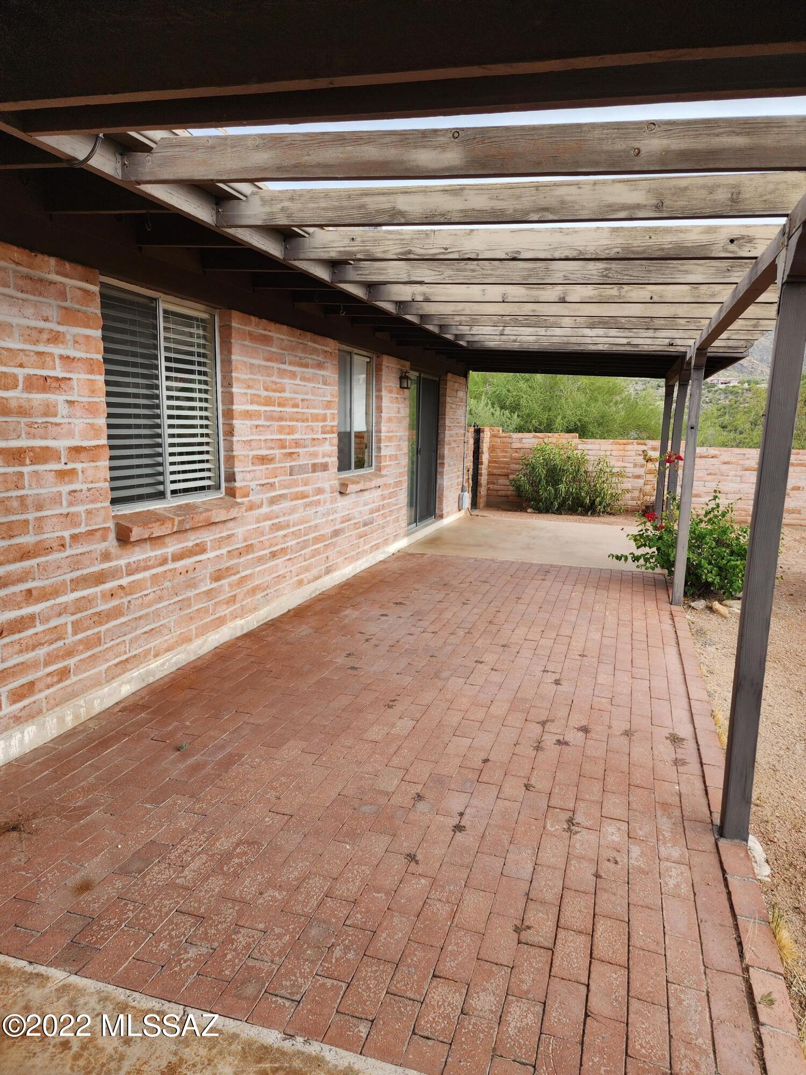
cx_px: 403
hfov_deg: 58.9
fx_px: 714
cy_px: 538
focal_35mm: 23
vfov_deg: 73.9
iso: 12
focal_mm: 6.4
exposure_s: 1/227
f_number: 1.8
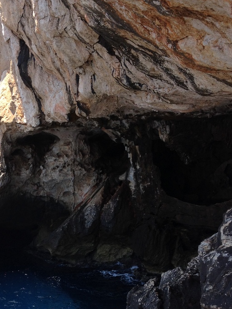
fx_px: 554
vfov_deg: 30.6
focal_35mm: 62
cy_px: 235
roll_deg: +3.0
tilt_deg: -11.3
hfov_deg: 23.2
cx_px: 33
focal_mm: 4.28
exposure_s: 1/480
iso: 50
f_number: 2.4
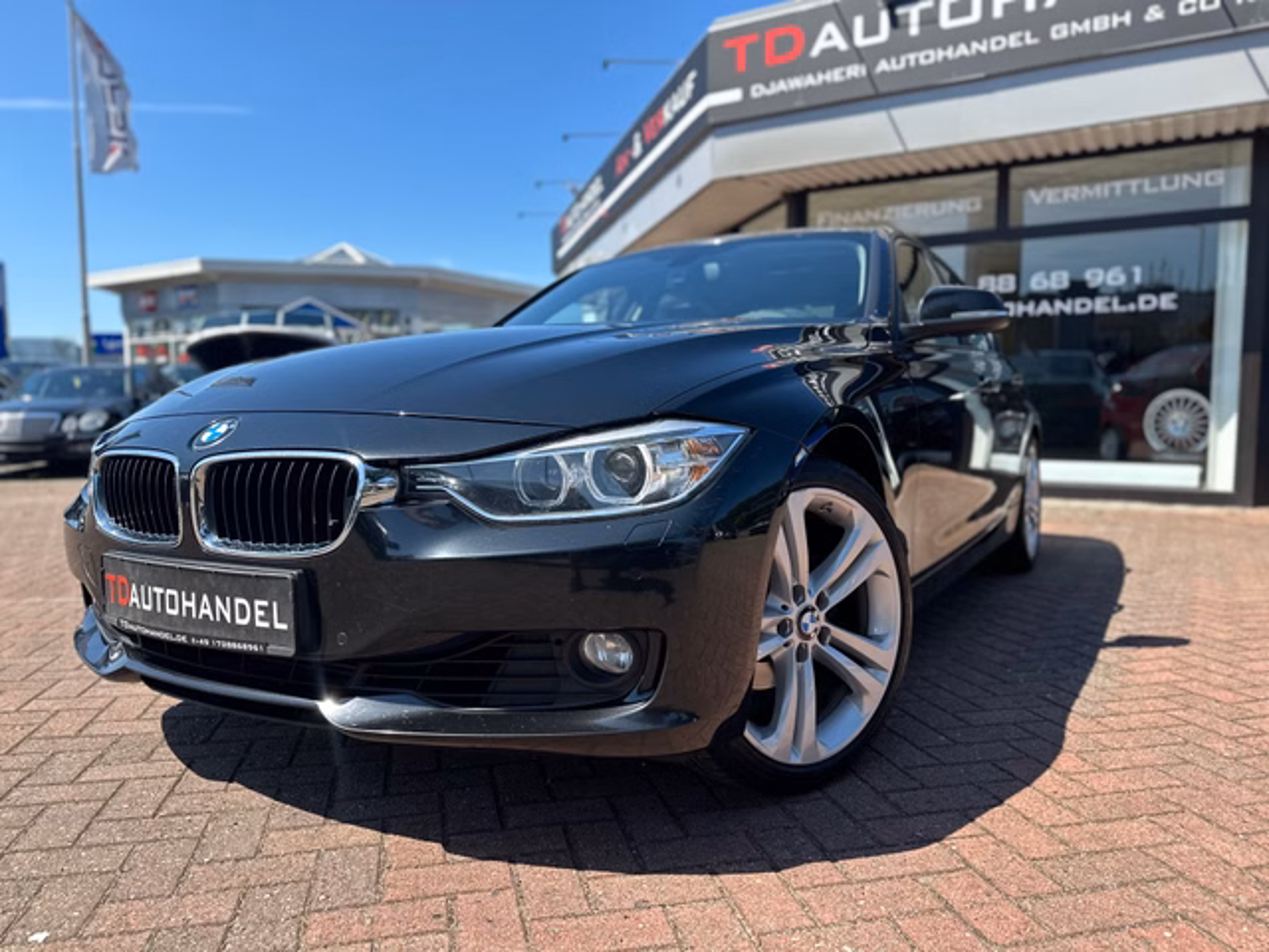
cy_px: 476
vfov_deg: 56.8
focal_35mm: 24
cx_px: 634
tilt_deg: -4.9
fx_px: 880
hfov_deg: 71.6
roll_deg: +0.1
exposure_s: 1/1916
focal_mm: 6.86
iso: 80
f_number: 1.78
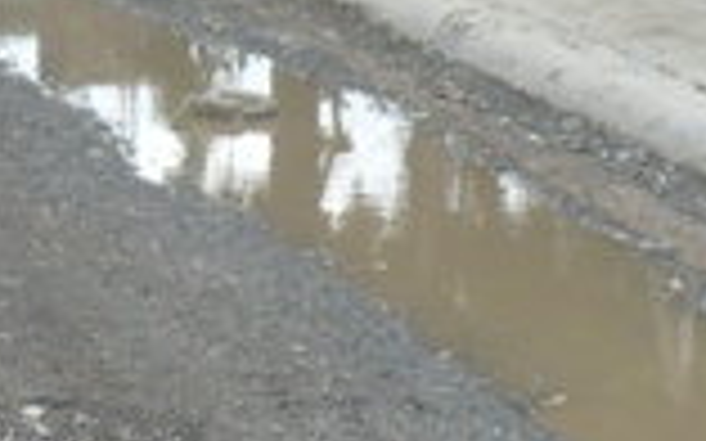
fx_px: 3501
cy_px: 194
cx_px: -405
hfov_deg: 11.0
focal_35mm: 182
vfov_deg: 7.2
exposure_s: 1/400
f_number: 2.9
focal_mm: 7
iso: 100
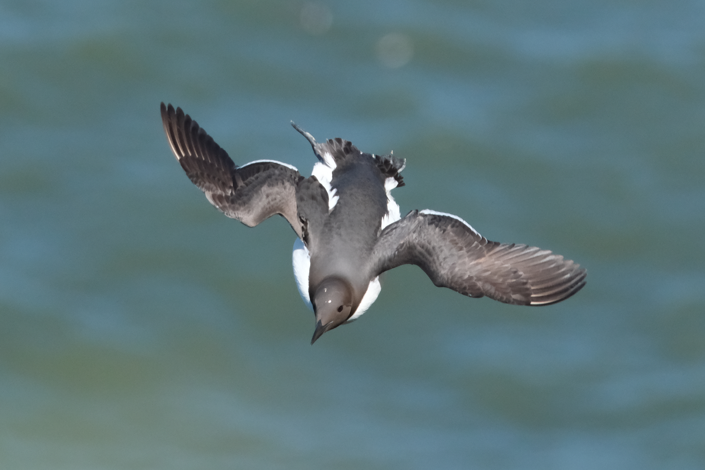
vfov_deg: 2.7
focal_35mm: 509
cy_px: 235
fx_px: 9969
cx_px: 352
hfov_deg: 4.1
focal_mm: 339.5
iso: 2000
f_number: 7.1
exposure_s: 1/4000
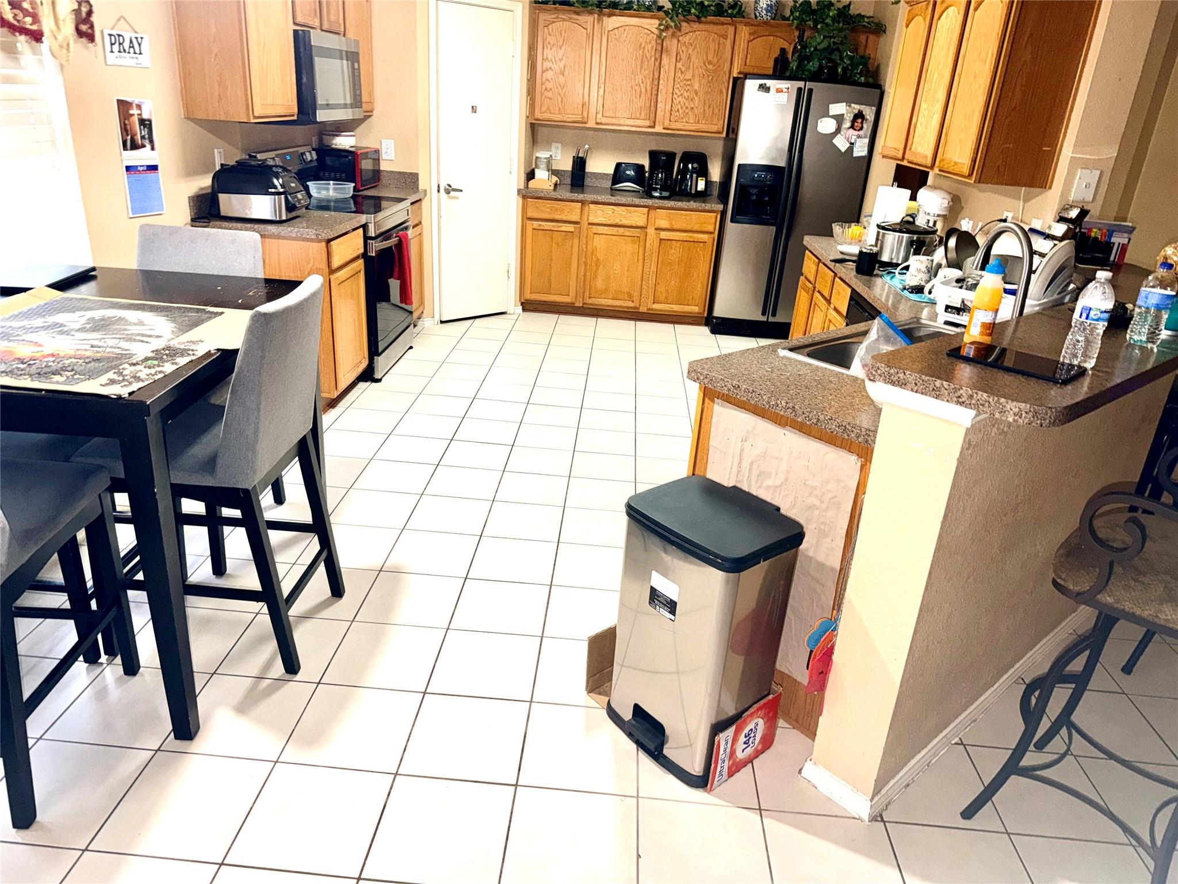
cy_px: 442
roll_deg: -4.7
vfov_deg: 56.8
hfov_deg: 71.6
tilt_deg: -24.3
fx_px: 817
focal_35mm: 24
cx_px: 589
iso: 100
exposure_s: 1/18
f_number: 1.78
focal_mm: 6.76
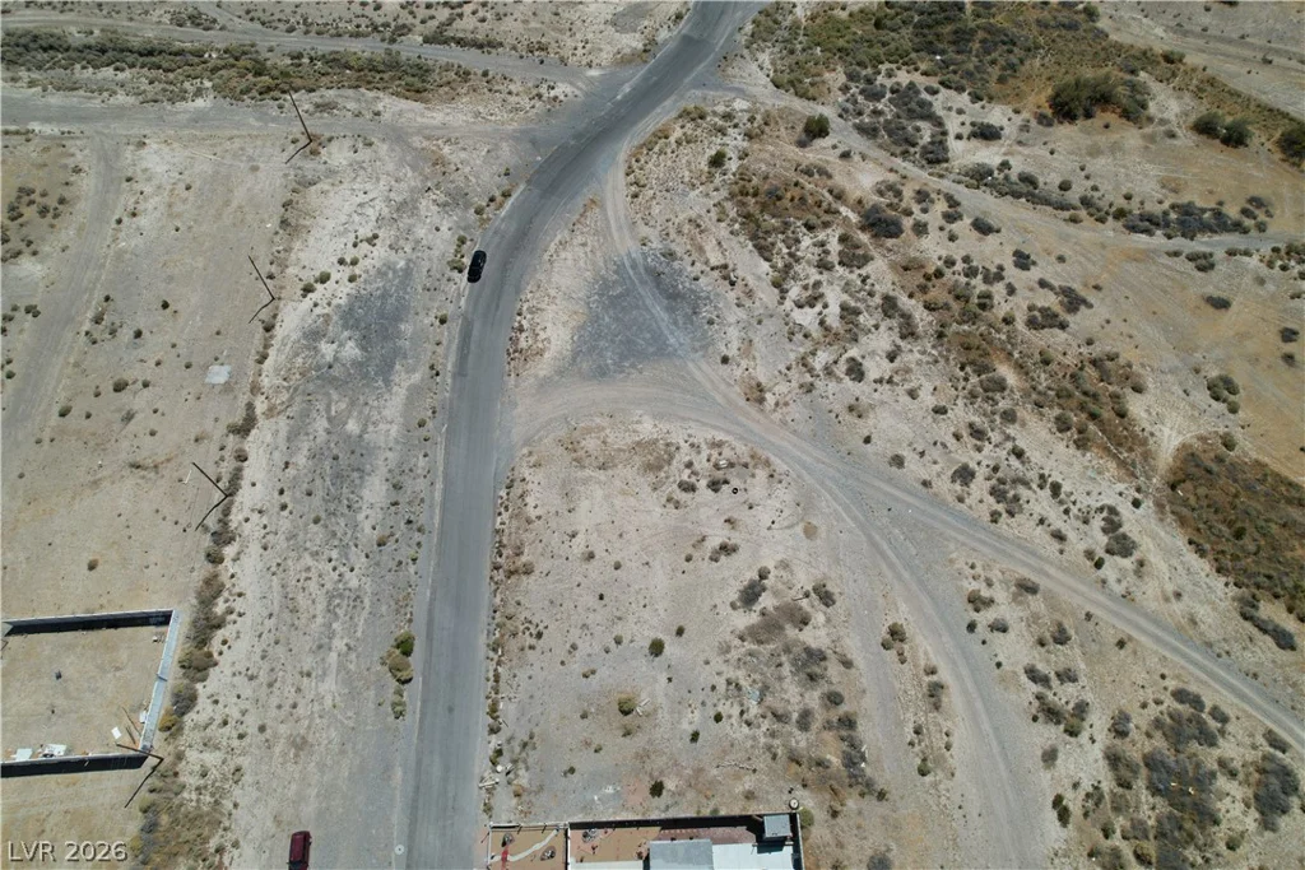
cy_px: 435
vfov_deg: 57.2
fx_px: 798
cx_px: 652
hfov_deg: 78.6
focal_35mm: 22
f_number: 2.8
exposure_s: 1/200
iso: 100
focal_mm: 8.38
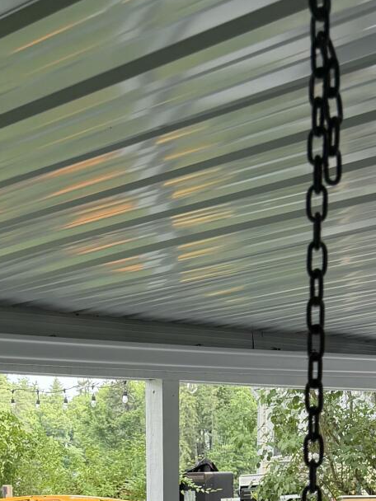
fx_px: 1144
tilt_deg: -11.6
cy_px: 726
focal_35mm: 79
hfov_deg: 18.6
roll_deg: +0.4
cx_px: 150
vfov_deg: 21.3
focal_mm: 6.76
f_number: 1.78
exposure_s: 1/551
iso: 80
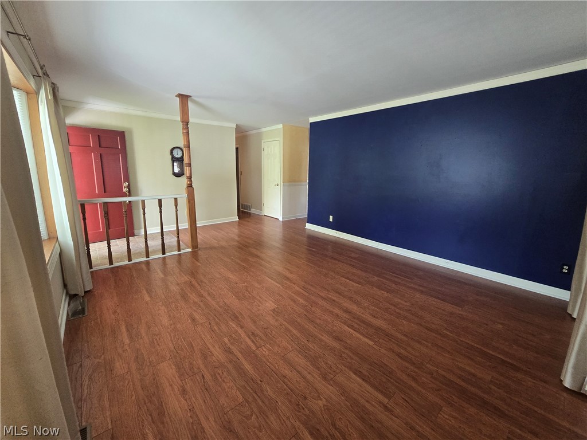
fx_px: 220
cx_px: 294
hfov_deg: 106.2
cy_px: 220
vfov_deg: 89.9
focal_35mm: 13
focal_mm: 2.2
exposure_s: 1/60
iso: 320
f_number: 2.2
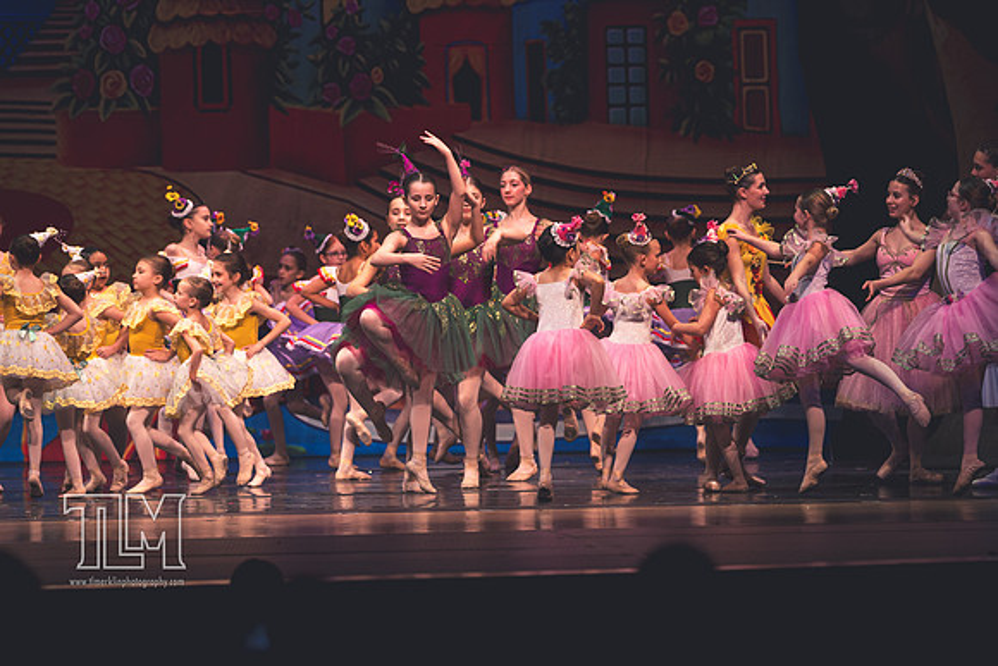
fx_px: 5188
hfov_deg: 11.0
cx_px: 499
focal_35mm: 187
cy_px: 333
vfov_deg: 7.3
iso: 500
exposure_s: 1/250
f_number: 2.8
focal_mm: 125
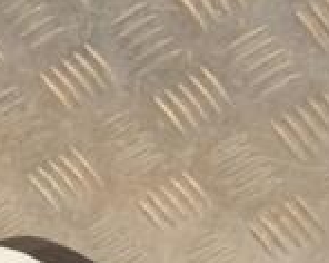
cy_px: 337
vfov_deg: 7.9
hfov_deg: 9.8
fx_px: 1887
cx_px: -93
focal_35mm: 194
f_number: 7.1
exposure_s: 1/200
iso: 800
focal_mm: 34
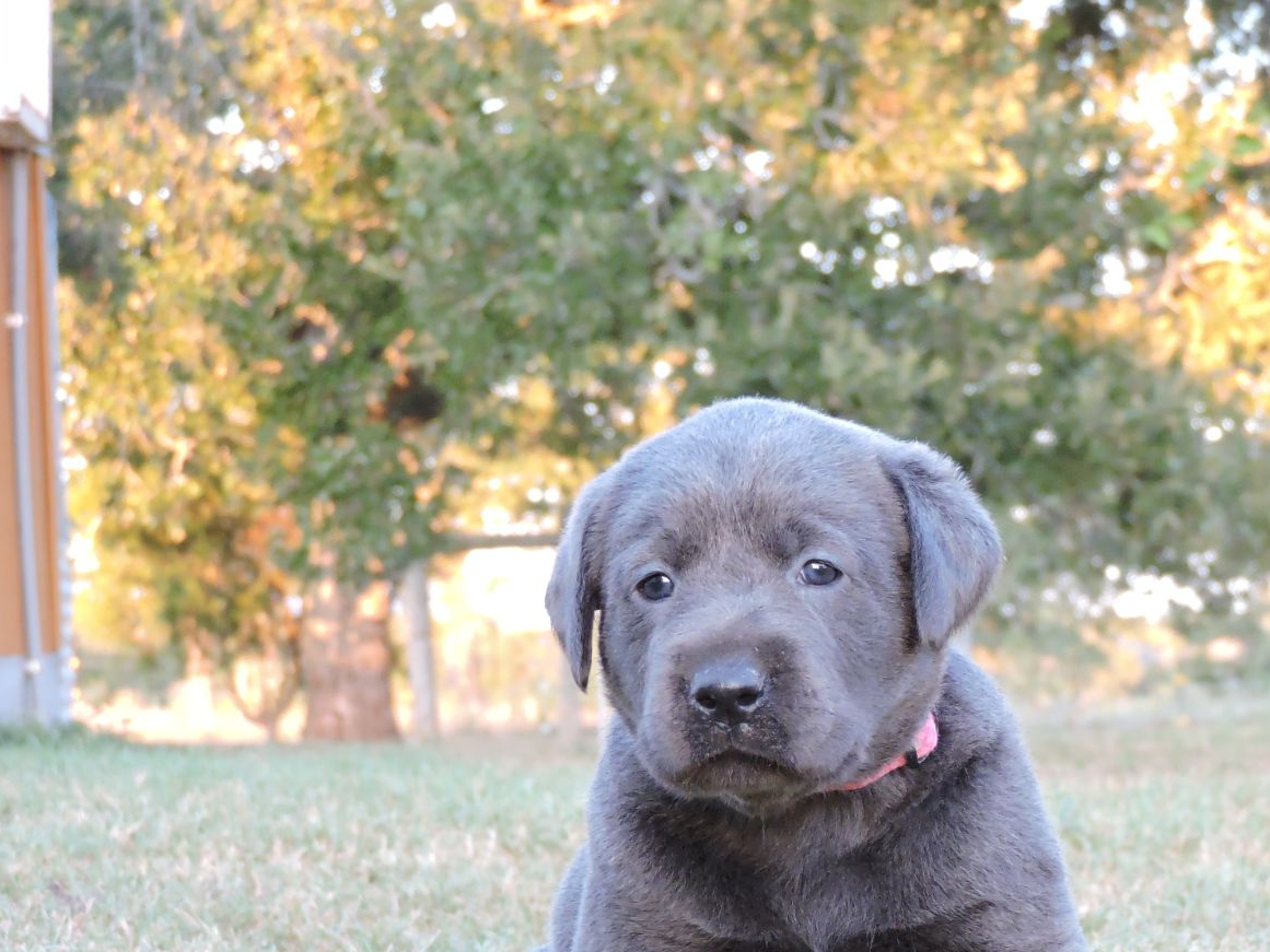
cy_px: 637
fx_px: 4550
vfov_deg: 11.9
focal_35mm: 124
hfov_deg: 15.9
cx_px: 830
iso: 800
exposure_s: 1/80
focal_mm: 16.1
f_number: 4.1
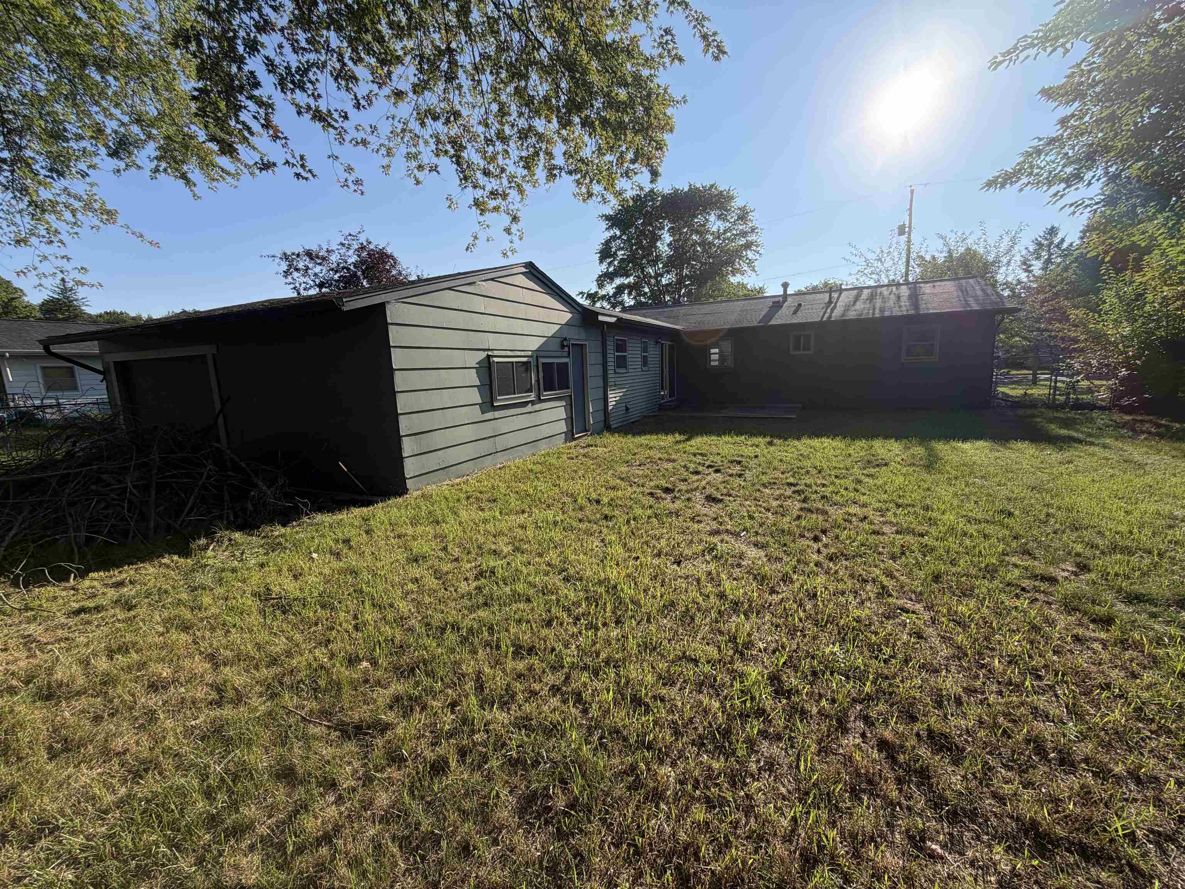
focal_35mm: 14
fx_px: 479
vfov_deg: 85.7
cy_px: 444
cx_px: 592
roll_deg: +2.3
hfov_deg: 102.1
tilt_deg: -8.7
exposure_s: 1/770
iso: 32
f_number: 2.2
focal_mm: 2.22
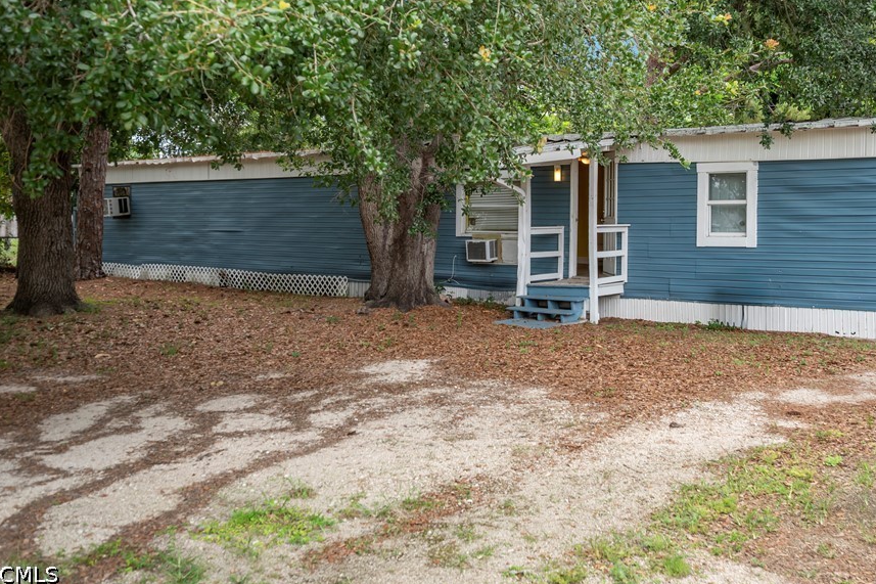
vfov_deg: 34.9
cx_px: 520
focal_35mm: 38
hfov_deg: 50.4
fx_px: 924
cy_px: 221
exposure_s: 1/80
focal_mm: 20
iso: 100
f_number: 4.5
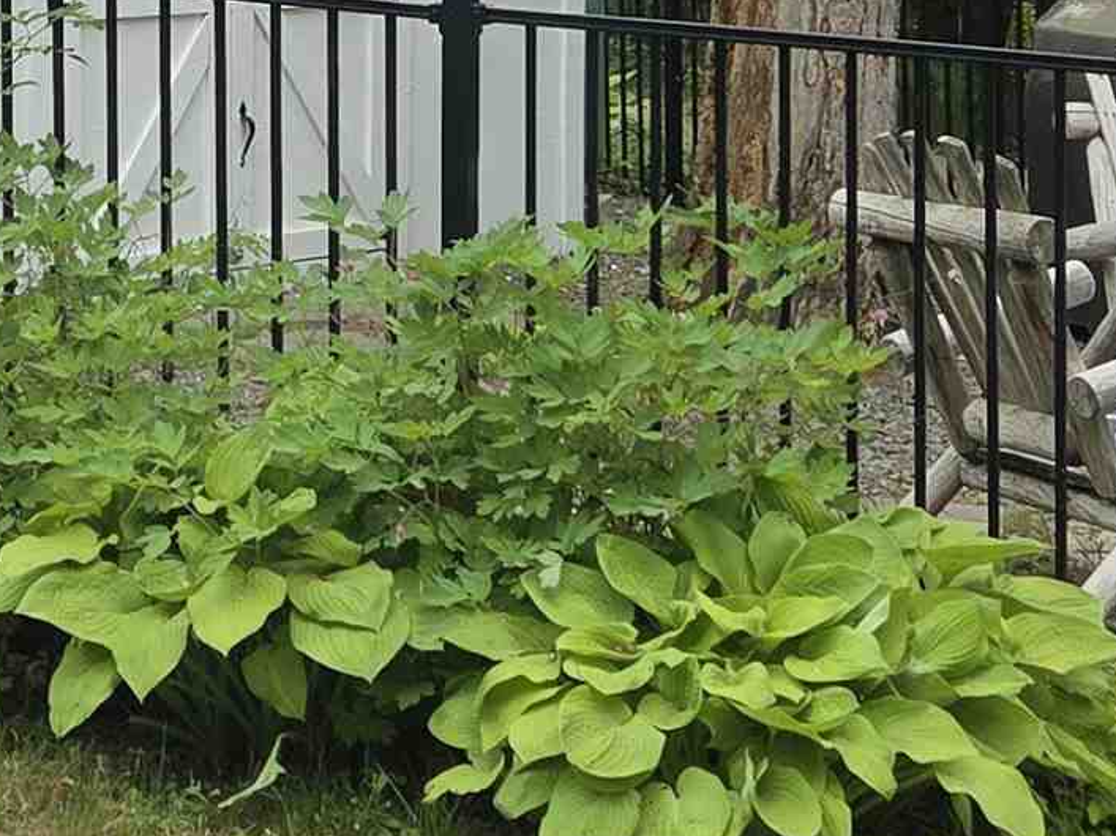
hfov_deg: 19.5
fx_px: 3223
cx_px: 256
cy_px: -183
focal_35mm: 100
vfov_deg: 14.3
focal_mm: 5.4
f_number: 1.8
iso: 80
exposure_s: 1/1418
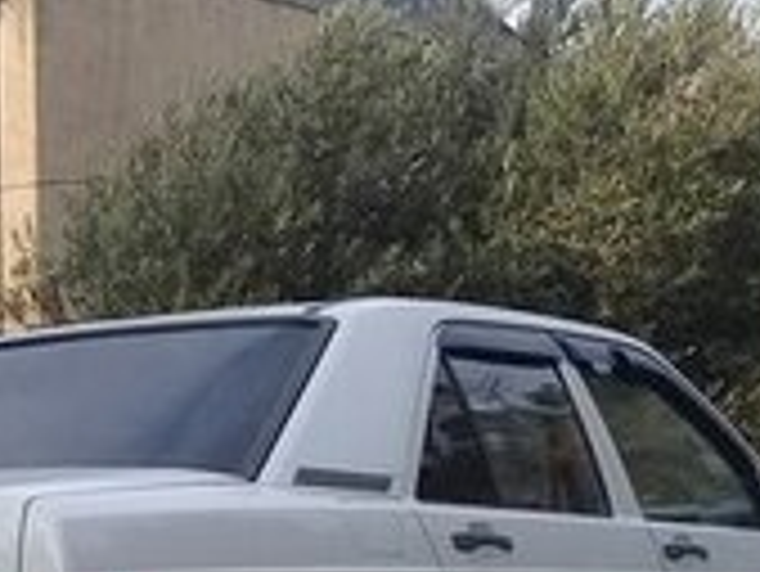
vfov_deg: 11.9
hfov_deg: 16.1
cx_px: 144
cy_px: 745
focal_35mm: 121
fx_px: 2658
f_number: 2.2
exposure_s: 1/492
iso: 50
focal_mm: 3.3
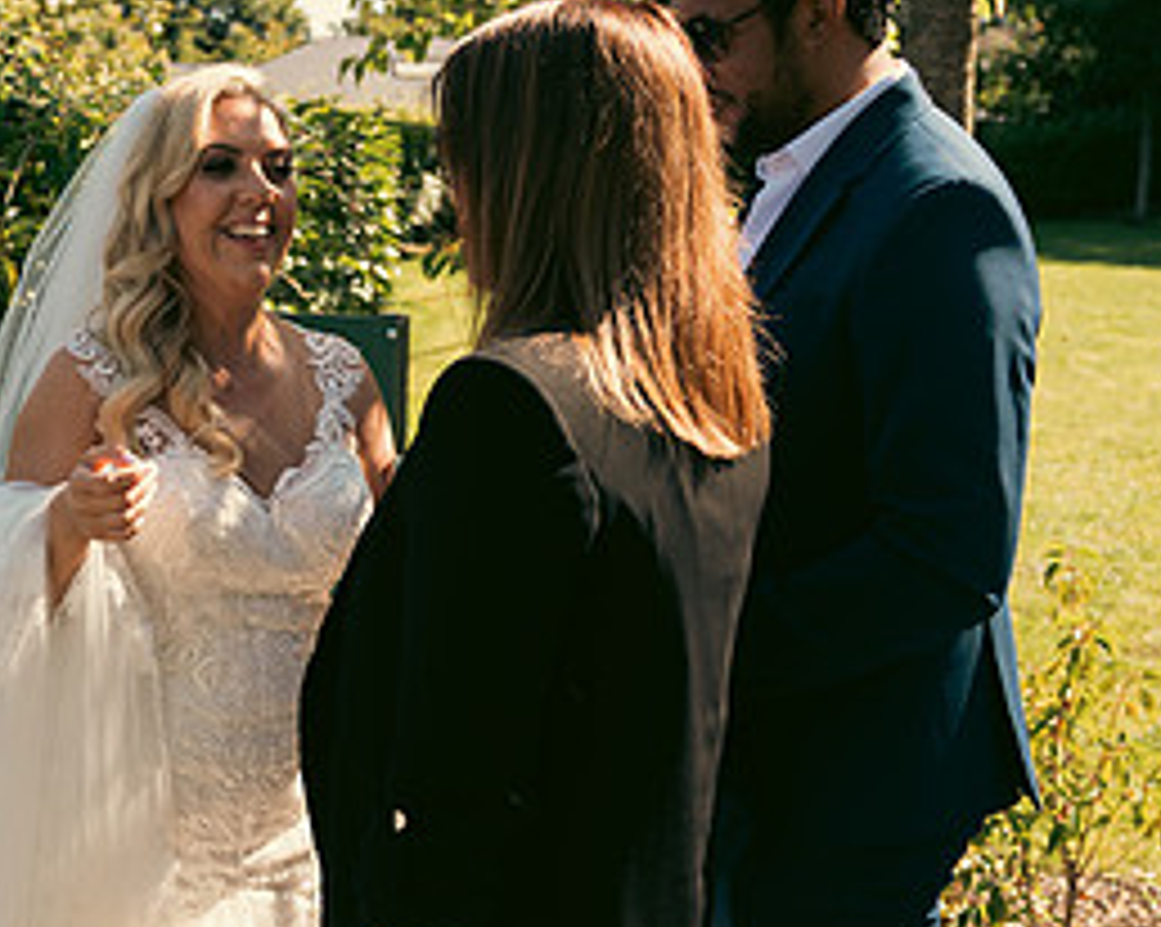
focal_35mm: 57
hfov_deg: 32.3
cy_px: 457
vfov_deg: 26.6
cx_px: 261
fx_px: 1957
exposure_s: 1/1250
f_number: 3.5
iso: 250
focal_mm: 27
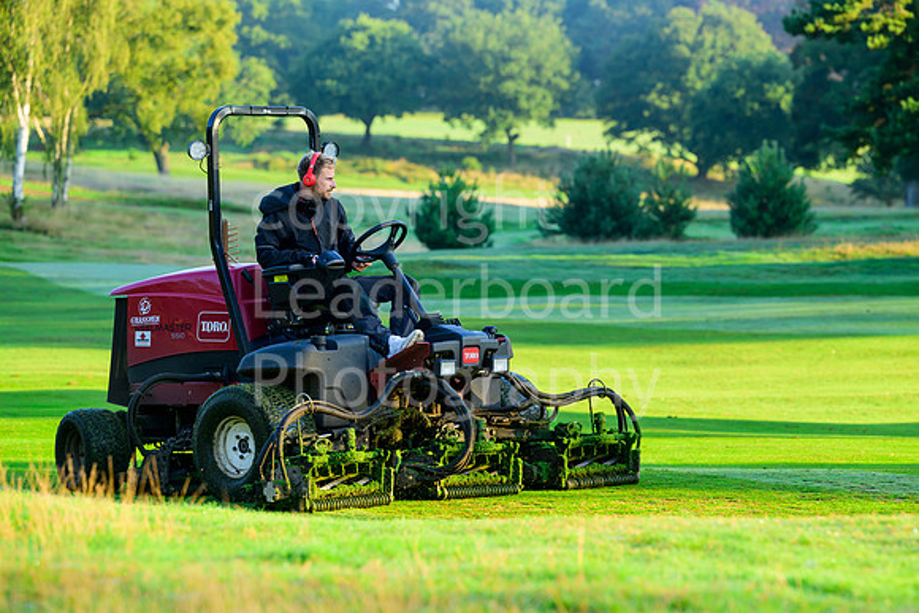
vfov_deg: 8.6
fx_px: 4085
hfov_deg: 12.8
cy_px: 306
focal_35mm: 160
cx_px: 460
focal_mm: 160
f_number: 5
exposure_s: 1/400
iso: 500
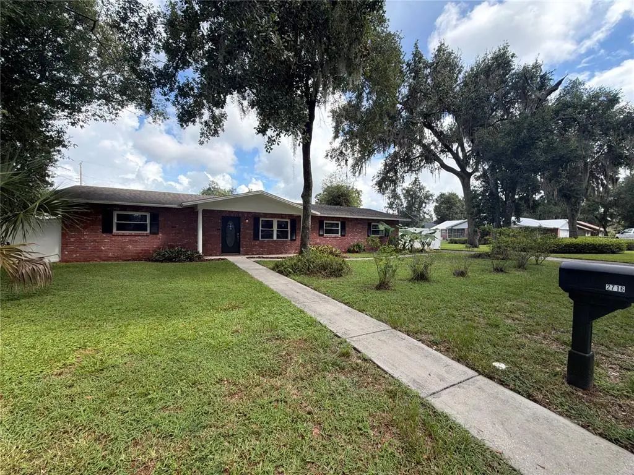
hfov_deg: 102.1
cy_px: 238
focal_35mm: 14
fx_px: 256
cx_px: 317
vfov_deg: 85.7
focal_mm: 2.22
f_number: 2.2
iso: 40
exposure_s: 1/742
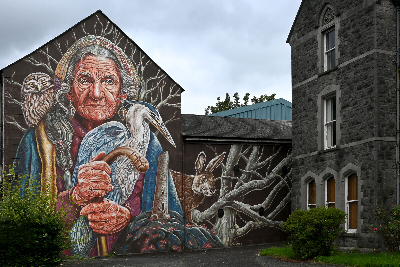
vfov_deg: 34.2
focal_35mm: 39
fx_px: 433
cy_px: 134
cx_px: 200
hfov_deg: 49.6
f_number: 8
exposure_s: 1/250
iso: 100
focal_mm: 26
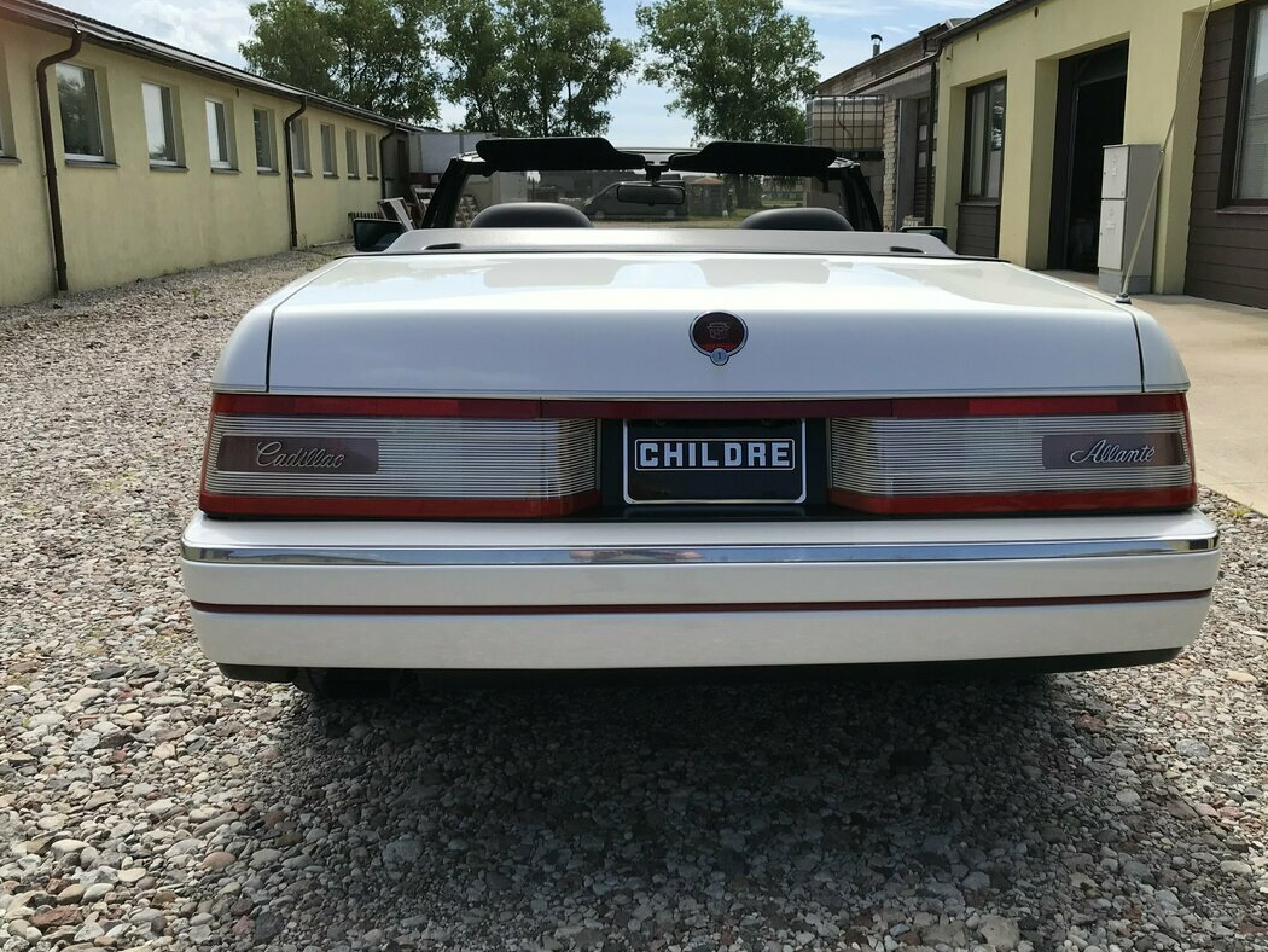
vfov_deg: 44.2
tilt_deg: -12.0
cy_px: 459
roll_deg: +0.3
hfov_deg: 56.7
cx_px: 704
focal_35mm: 32
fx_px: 1172
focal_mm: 3.99
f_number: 1.8
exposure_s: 1/2591
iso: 20
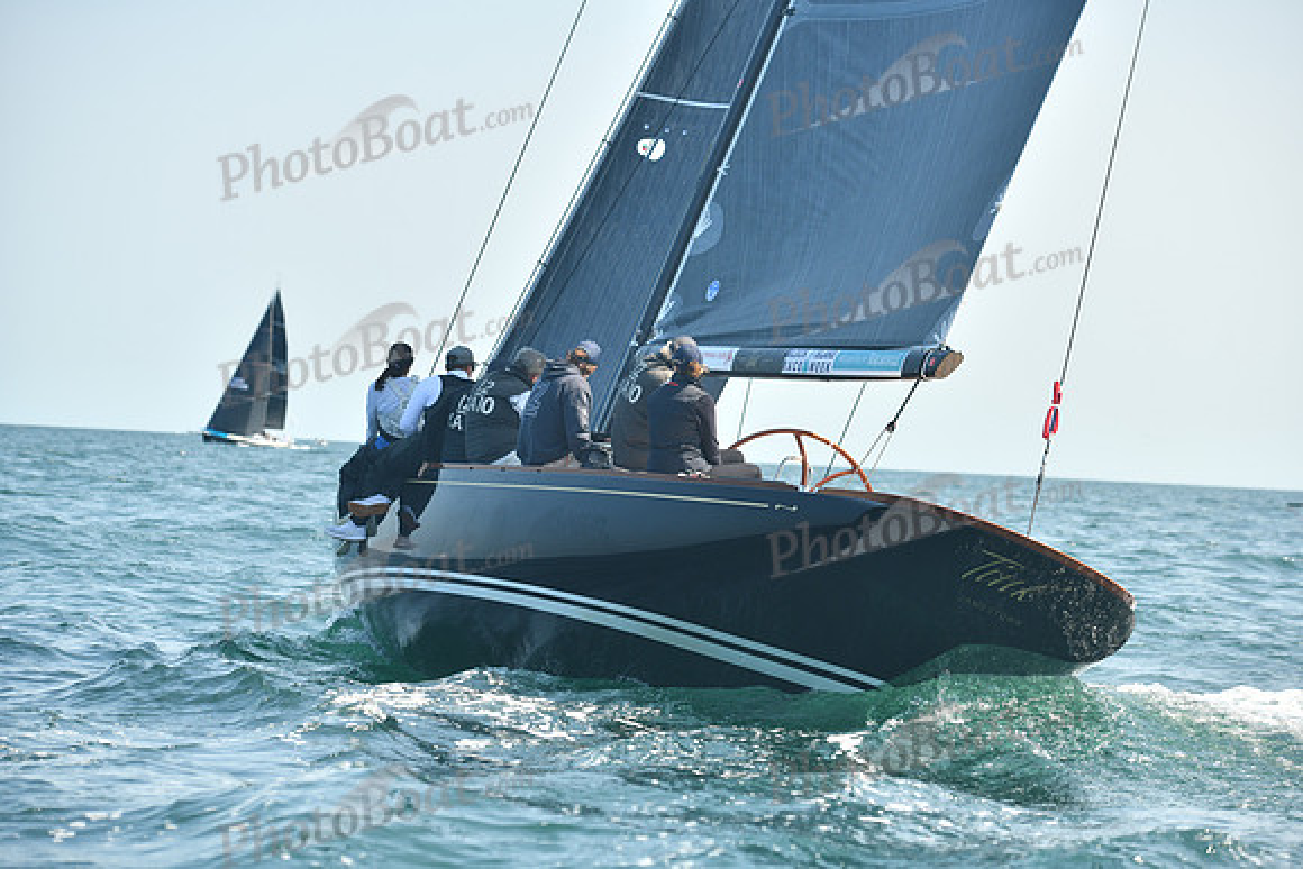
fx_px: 3982
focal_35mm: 110
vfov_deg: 12.5
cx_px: 652
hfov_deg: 18.6
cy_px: 434
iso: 320
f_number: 4.5
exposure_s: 1/640
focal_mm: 110
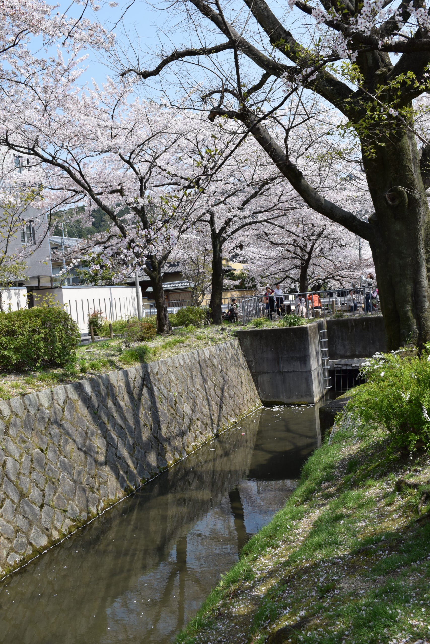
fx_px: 645
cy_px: 322
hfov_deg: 36.9
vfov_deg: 53.1
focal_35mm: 36
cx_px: 215
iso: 200
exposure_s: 1/320
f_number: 9
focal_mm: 24
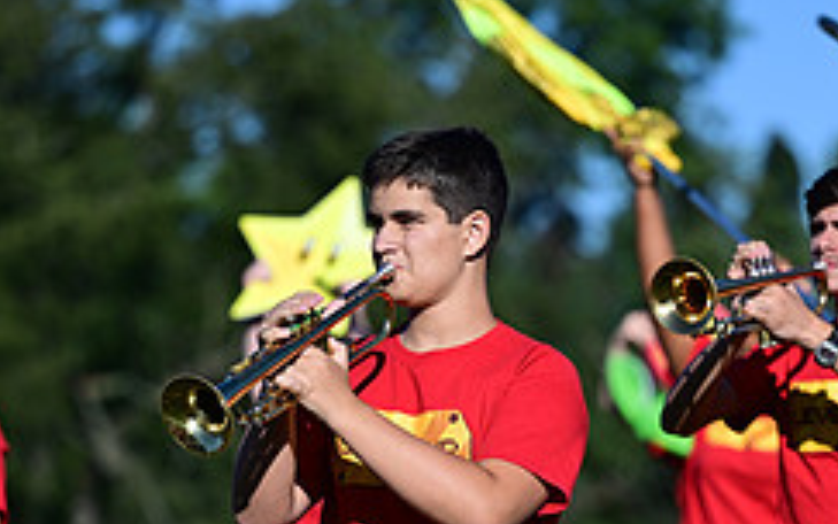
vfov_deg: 4.1
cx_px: 472
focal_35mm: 316
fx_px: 7219
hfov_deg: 6.6
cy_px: 595
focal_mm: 130
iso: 90
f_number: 2.8
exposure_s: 1/2000
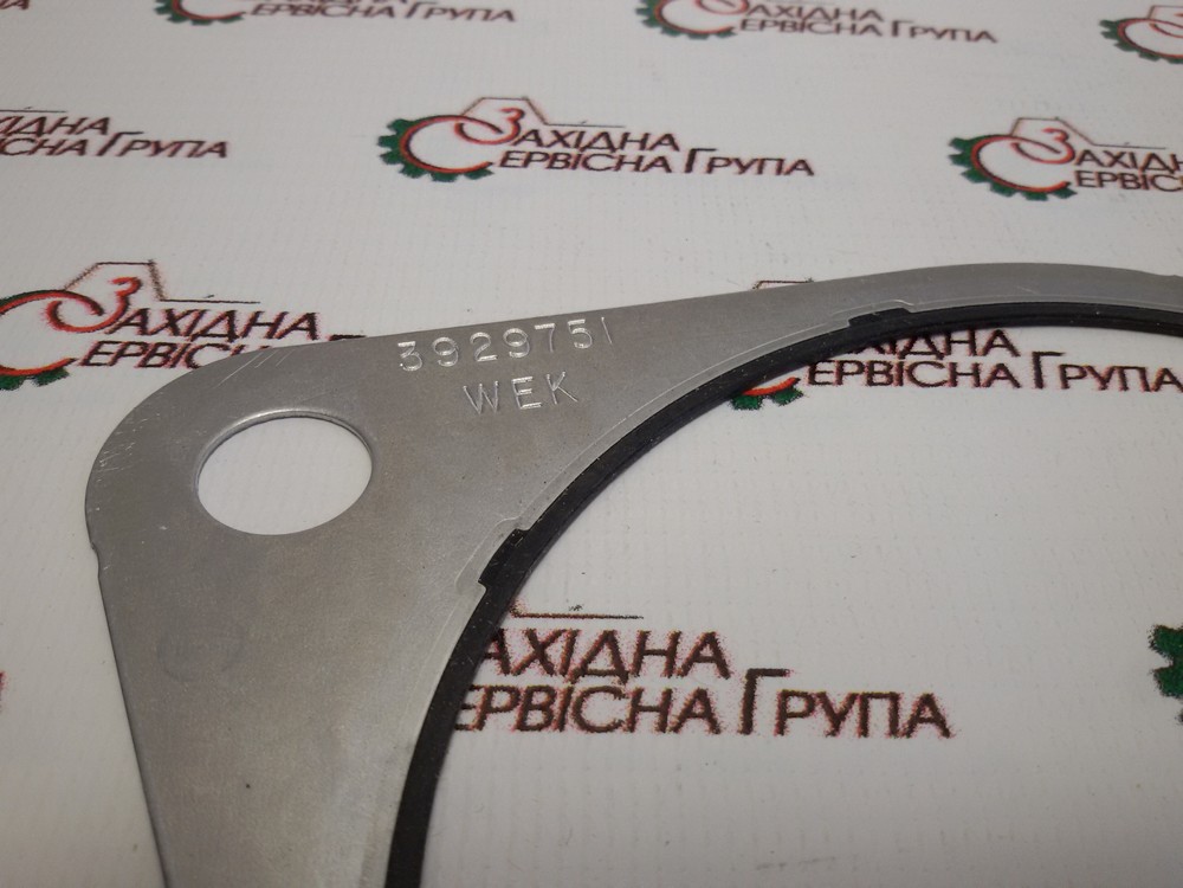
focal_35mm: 31
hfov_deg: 58.4
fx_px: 1059
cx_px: 592
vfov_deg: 45.4
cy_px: 444
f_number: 2.4
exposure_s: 1/100
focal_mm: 2.93
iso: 50
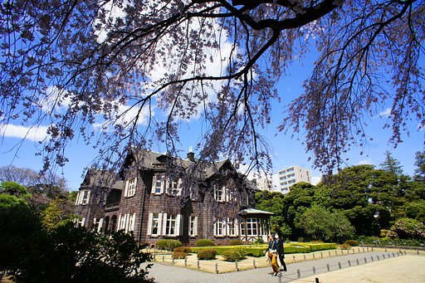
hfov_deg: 73.8
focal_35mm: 24
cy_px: 142
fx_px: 283
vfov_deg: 53.1
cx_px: 212
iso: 200
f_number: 11
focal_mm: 16
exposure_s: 1/200
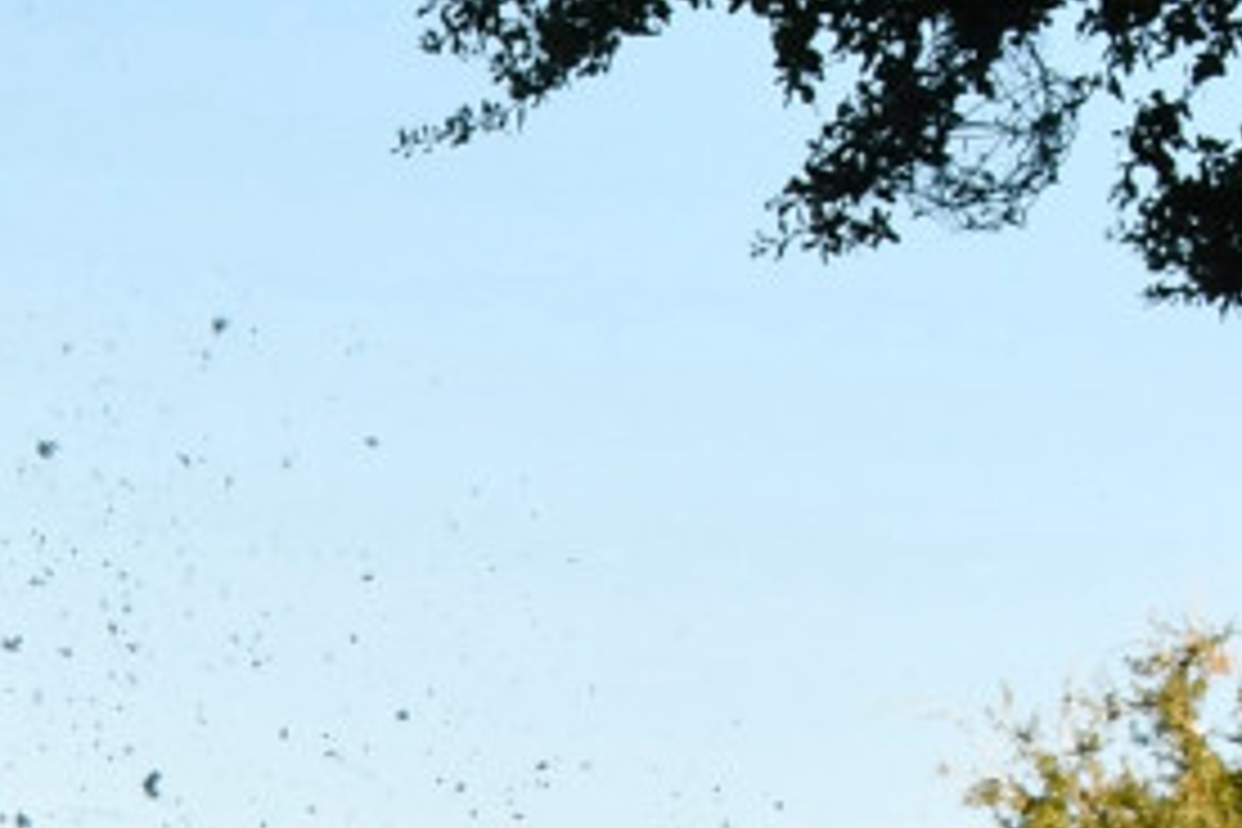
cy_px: 2088
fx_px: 7555
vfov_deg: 6.0
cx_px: -1053
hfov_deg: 9.0
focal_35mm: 219
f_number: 10
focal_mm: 28
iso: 320
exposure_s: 1/400
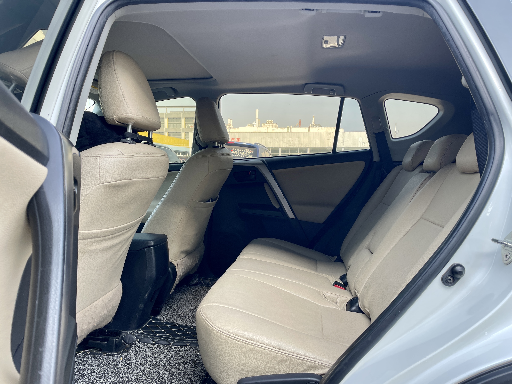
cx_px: 256
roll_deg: -0.8
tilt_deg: -3.5
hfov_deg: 67.3
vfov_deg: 53.1
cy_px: 192
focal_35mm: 26
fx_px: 385
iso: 32
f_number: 1.6
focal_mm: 4.2
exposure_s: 1/198
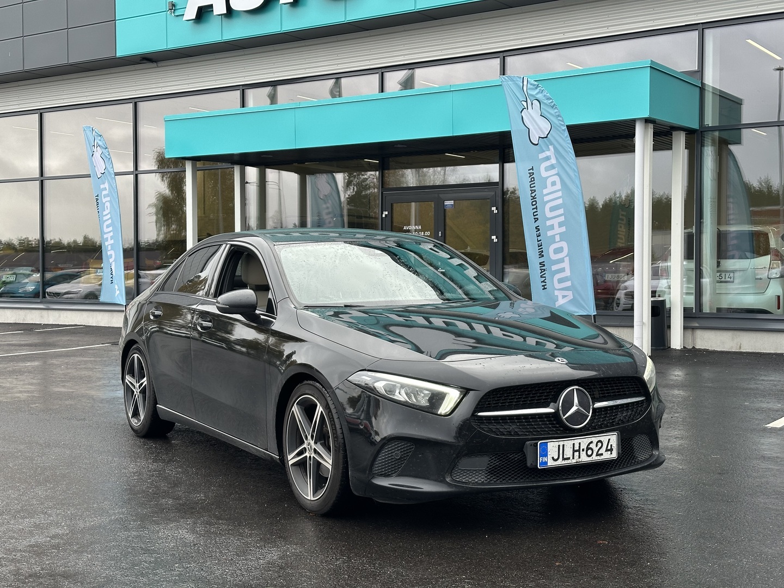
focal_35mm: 48
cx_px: 392
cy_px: 294
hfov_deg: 39.7
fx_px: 1087
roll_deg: -0.5
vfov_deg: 30.3
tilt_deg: -0.3
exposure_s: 1/532
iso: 64
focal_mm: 6.86
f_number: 1.78
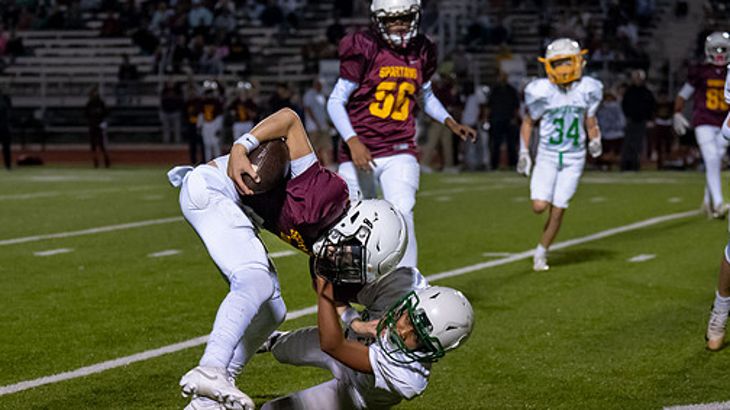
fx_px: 2844
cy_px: 414
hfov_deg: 14.6
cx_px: 330
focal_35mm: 147
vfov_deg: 8.2
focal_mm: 70
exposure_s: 1/1250
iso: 4000
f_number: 2.8
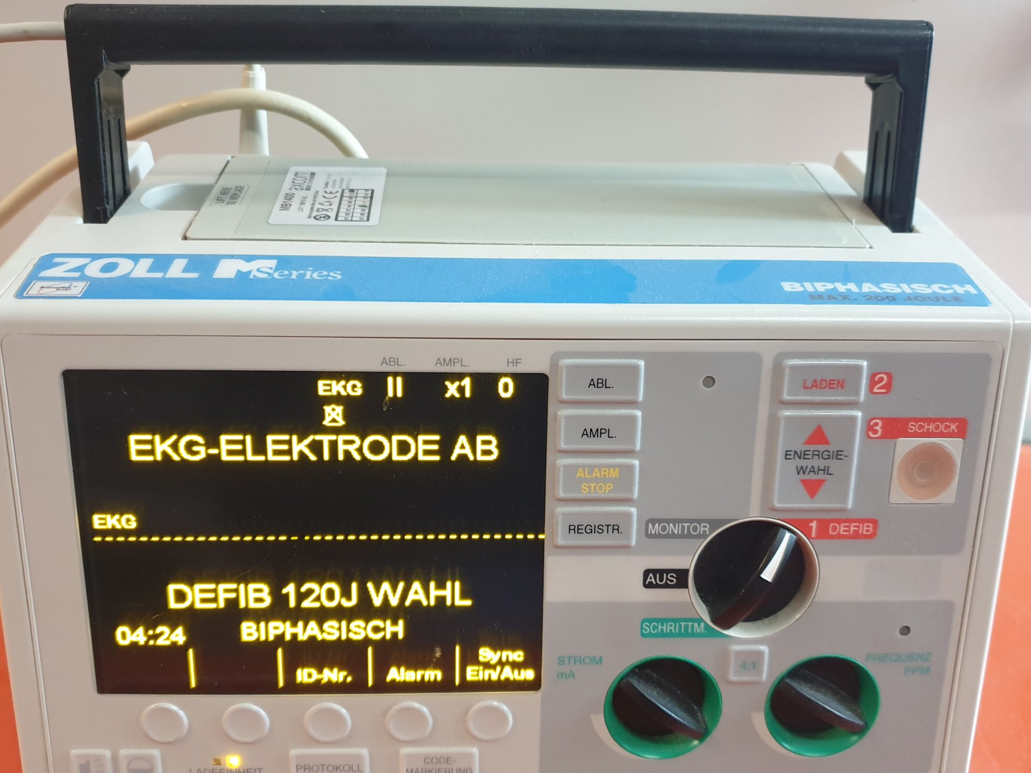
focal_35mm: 34
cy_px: 431
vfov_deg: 41.7
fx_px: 1013
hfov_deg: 54.0
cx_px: 511
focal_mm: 4.3
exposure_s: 1/33
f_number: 1.5
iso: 250
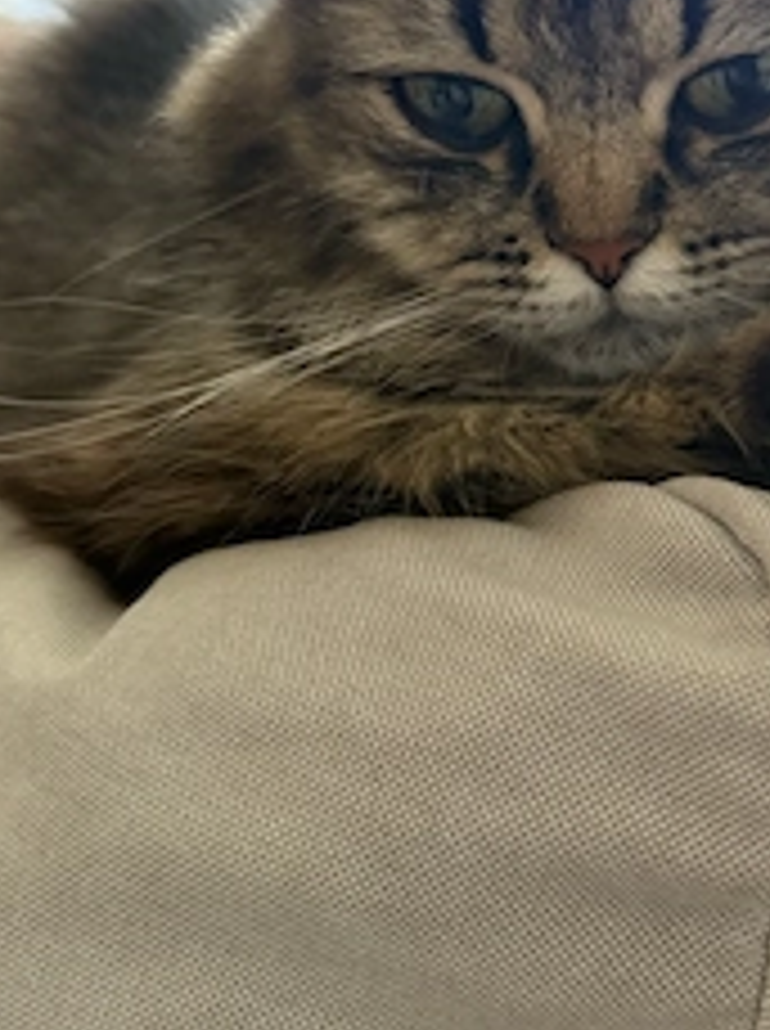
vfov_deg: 44.7
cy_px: 441
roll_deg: -3.0
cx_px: 657
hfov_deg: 32.9
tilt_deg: -16.3
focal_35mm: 42
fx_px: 1249
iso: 640
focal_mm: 6.76
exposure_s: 1/60
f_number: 1.78
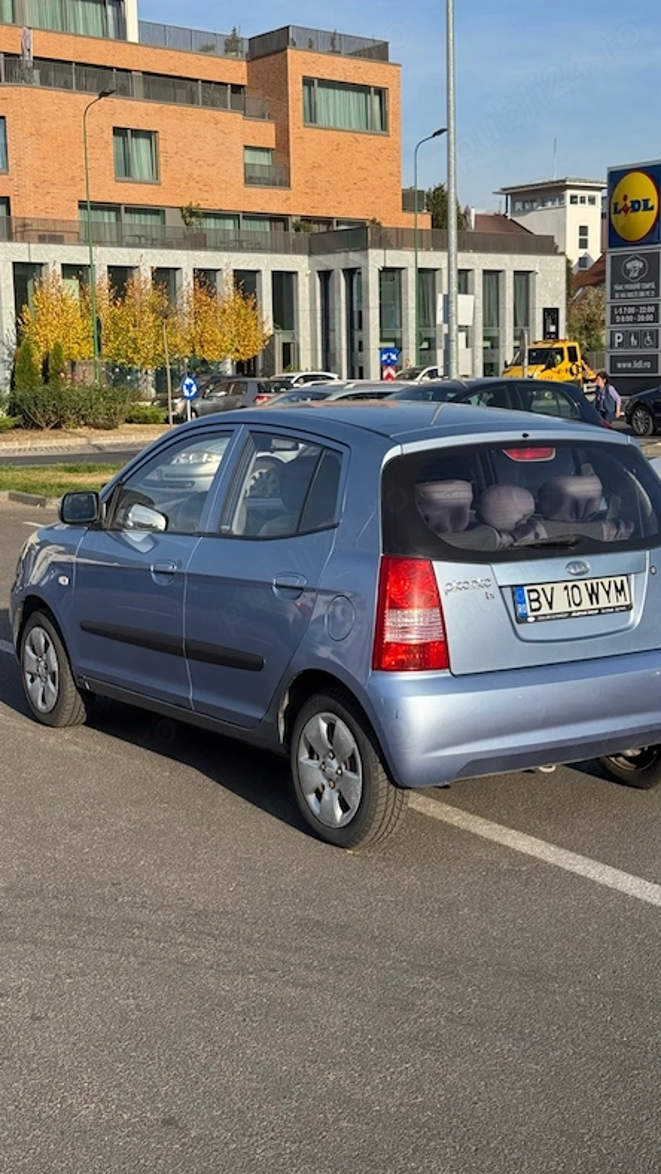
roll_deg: +0.7
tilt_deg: -7.7
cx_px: 372
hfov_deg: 22.6
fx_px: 1651
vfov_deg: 39.2
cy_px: 592
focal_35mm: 53
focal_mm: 6.76
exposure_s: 1/3425
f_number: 1.78
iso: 64
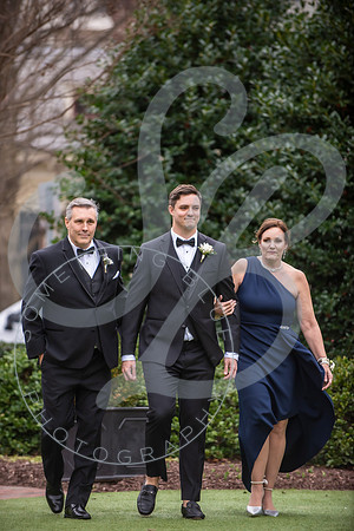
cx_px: 177
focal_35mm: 200
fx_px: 2950
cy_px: 266
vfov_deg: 10.3
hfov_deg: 6.9
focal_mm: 200
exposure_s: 1/1000
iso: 640
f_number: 2.8
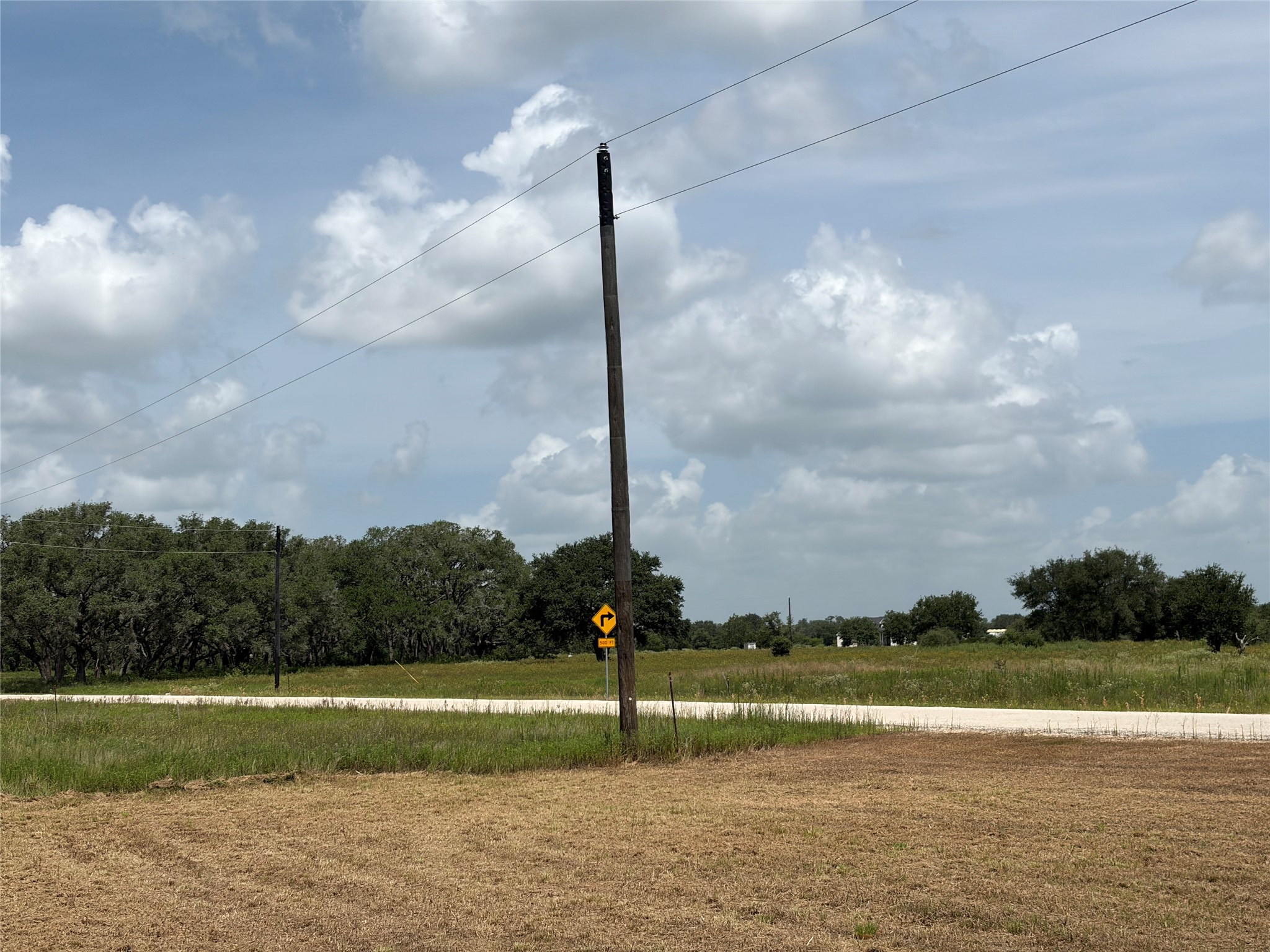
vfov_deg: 28.0
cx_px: 635
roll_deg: +1.3
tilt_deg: +5.5
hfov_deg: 36.8
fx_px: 1908
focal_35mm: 52
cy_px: 476
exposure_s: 1/6369
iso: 32
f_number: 1.6
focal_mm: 5.96
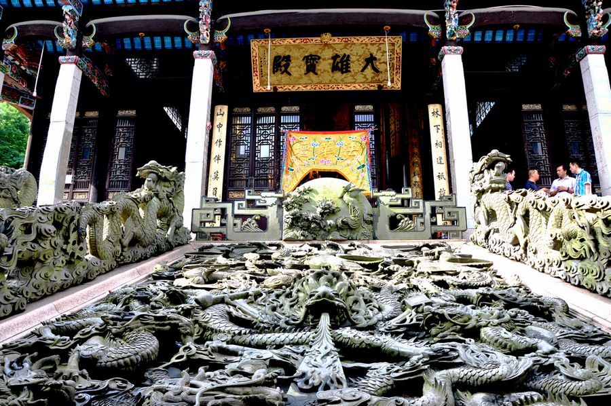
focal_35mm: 27
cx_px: 306
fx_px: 458
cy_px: 203
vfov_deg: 47.8
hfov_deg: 67.4
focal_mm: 18
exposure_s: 1/60
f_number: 8
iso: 200
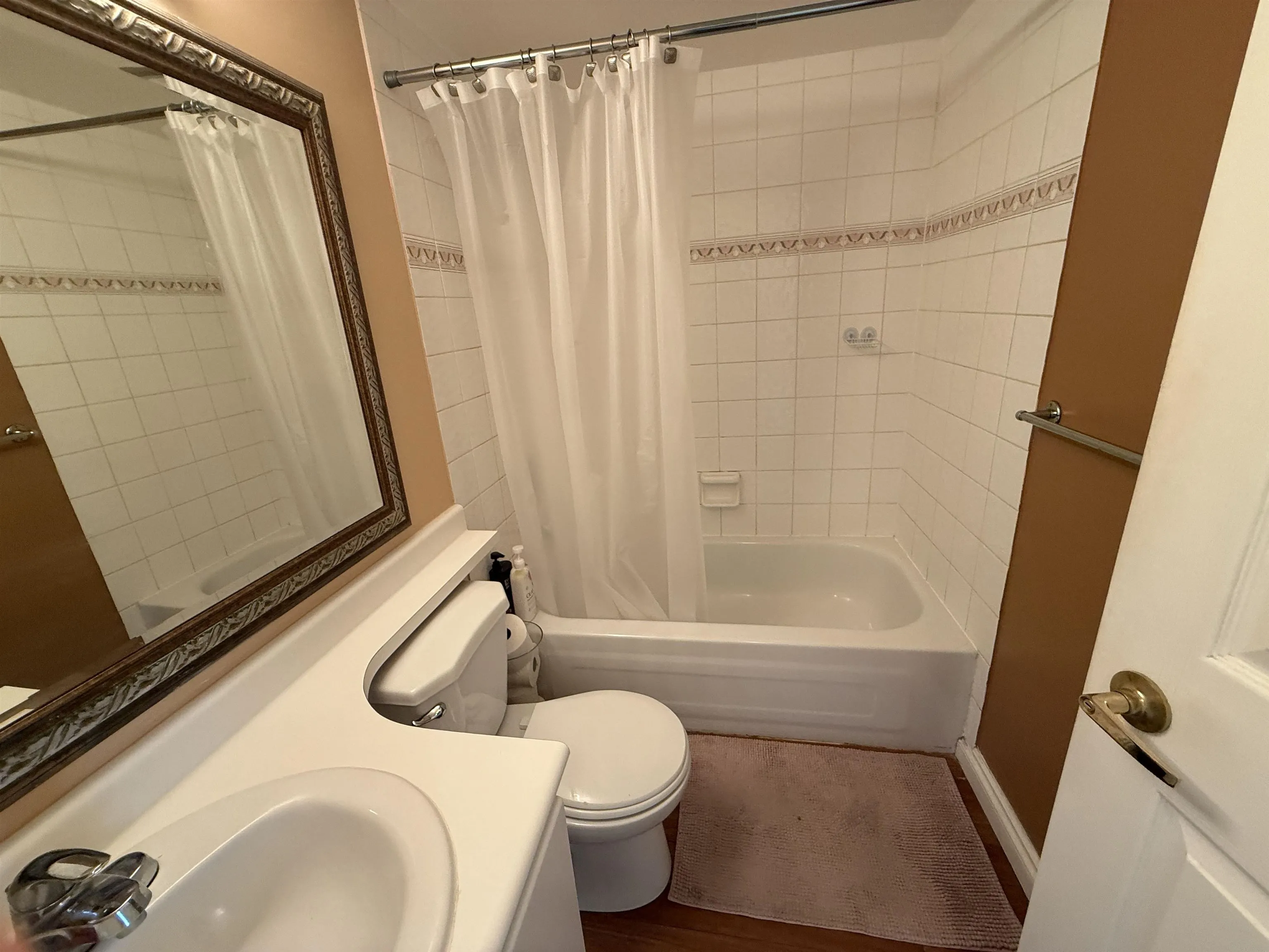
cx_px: 634
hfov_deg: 102.1
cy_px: 476
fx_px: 513
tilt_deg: -17.5
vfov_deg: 85.7
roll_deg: +3.1
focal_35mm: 14
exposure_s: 1/60
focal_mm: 2.22
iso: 250
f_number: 2.2
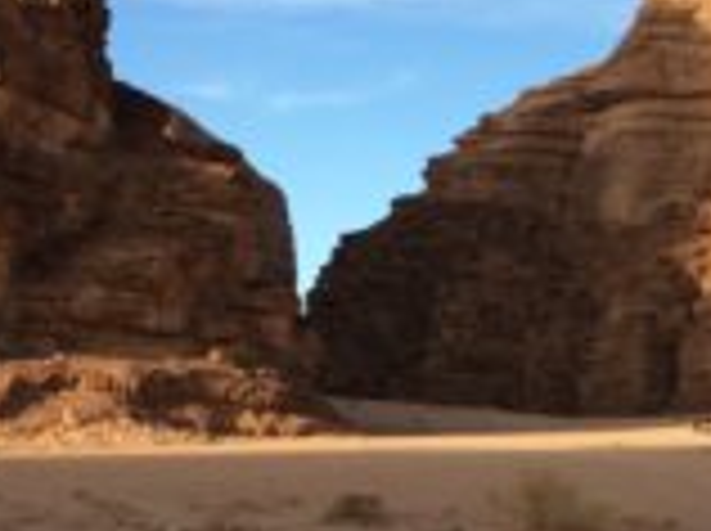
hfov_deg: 25.6
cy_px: 504
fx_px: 1559
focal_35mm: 76
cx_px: 477
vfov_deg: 18.9
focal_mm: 4.12
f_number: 2.2
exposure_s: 1/707
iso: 32
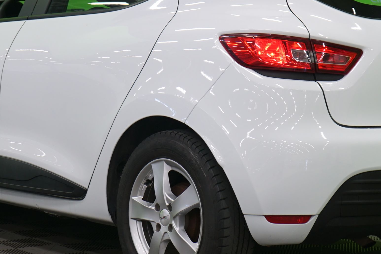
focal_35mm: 127
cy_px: 59
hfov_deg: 16.1
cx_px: 174
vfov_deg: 10.8
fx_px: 1344
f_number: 5
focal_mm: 50
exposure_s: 1/10
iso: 400
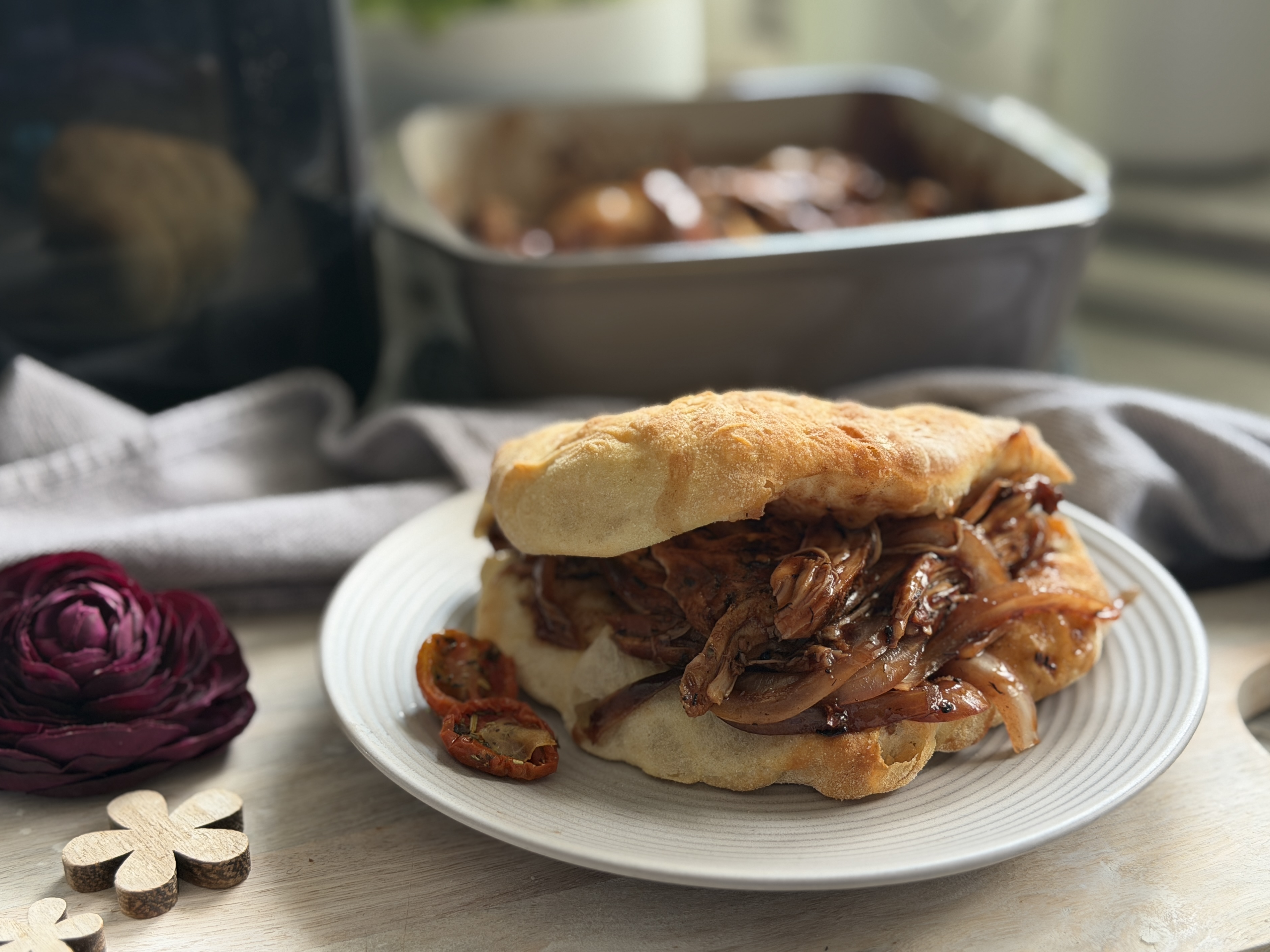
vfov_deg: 28.6
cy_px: 473
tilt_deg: -24.0
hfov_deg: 37.5
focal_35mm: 51
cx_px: 608
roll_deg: +1.8
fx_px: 1871
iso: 100
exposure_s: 1/103
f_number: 1.78
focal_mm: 6.76
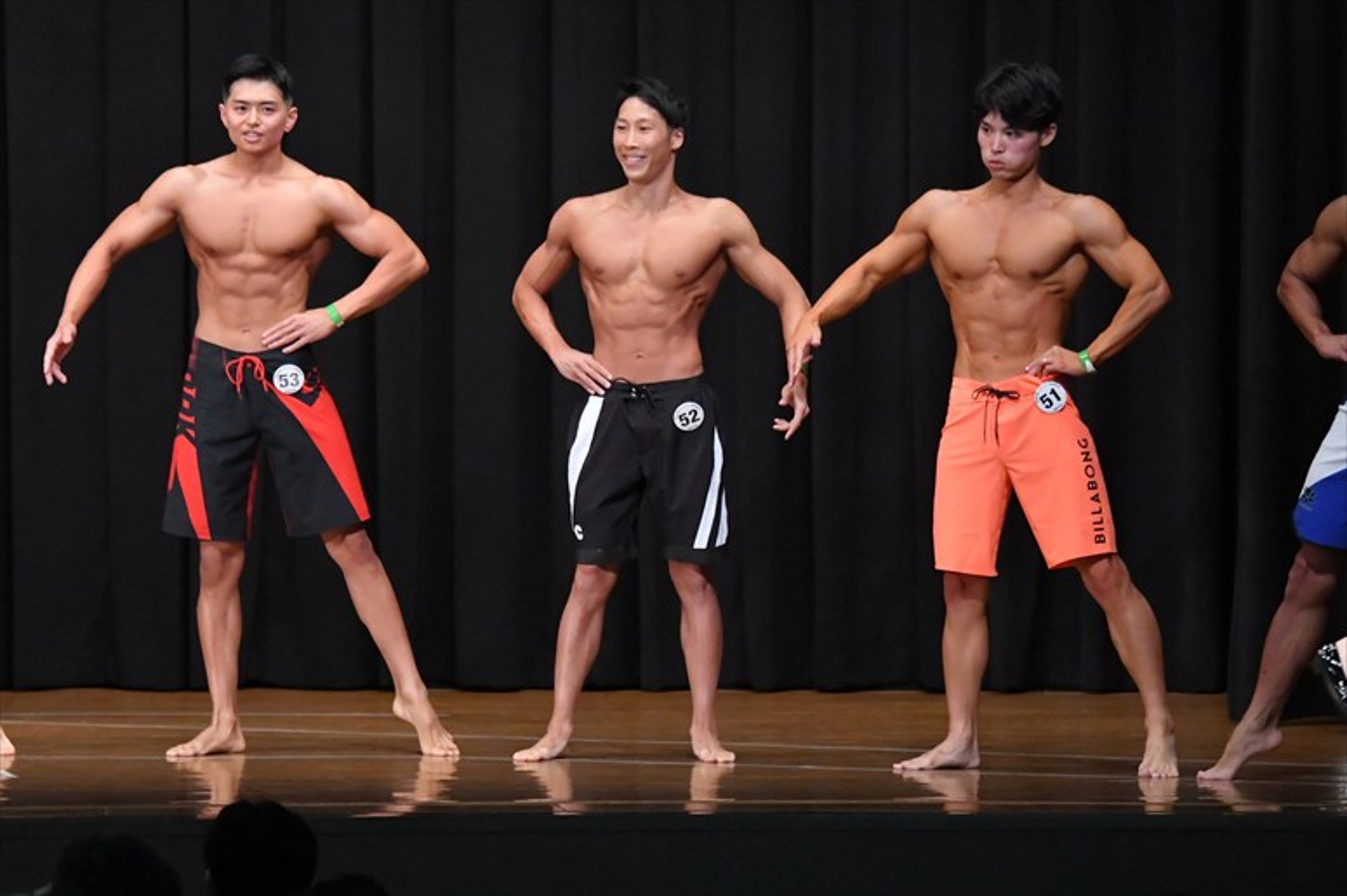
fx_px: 7555
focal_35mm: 202
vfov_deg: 6.8
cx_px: 674
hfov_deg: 10.2
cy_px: 448
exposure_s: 1/400
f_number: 5.6
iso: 8000
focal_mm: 135
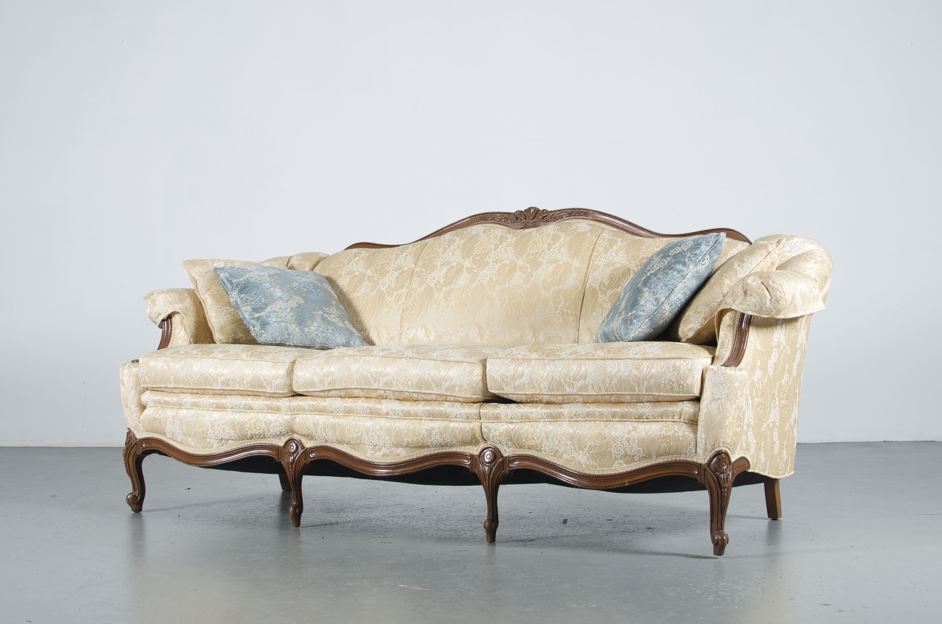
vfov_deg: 25.2
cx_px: 472
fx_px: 1397
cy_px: 314
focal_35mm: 54
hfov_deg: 37.3
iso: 100
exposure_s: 1/125
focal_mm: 35
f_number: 6.3
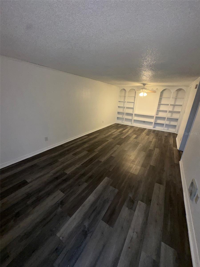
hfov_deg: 85.7
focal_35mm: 14
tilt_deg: -18.0
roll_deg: -2.1
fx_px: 108
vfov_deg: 102.1
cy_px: 134
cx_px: 100
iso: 100
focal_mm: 2.22
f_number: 2.2
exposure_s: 1/60
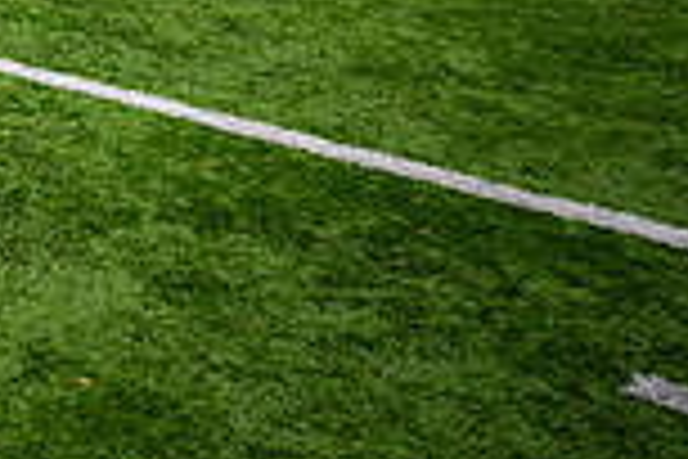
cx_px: -589
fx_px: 1739
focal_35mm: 91
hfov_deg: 17.6
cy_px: -371
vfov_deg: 13.5
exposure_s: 1/500
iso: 100
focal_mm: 24
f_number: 2.8
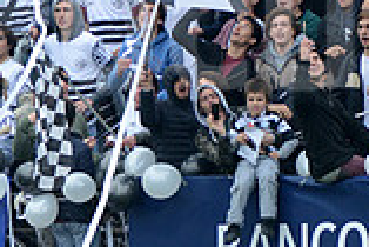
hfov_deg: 2.1
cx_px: -139
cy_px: 11
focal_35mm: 997
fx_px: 10228
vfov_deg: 1.4
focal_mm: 270
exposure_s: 1/640
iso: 1000
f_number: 4
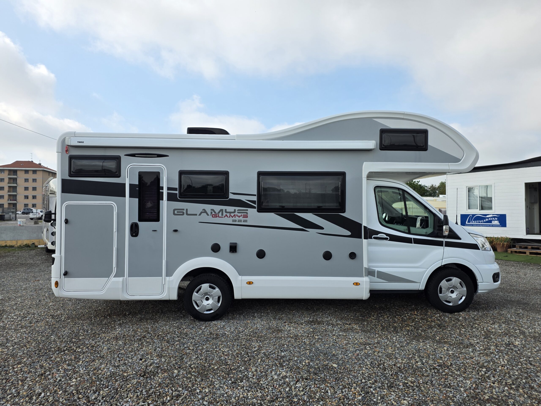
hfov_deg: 73.9
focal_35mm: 23
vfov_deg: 58.9
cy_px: 203
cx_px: 270
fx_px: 359
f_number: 1.7
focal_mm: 6.25
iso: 80
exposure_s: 1/3891
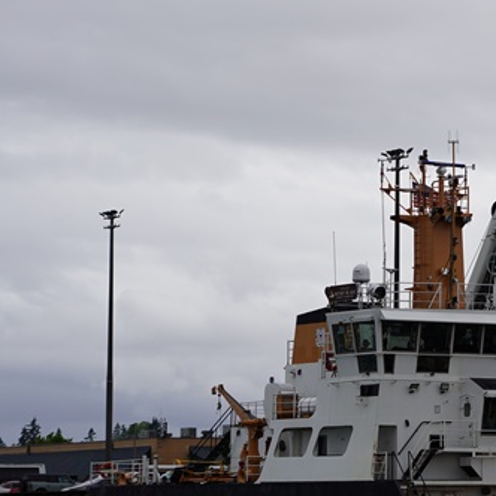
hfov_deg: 9.8
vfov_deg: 9.9
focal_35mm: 176
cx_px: 560
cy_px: 256
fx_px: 2853
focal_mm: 86
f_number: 5
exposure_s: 1/1000
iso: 100
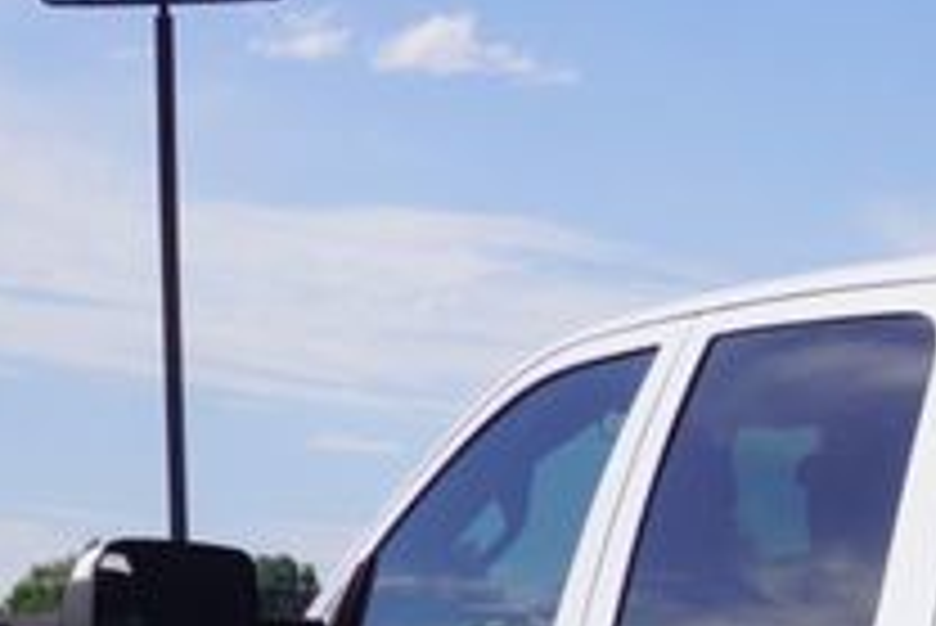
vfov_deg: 8.6
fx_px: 3851
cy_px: 1383
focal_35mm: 148
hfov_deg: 12.2
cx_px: 1890
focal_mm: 20
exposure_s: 1/200
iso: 100
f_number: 10
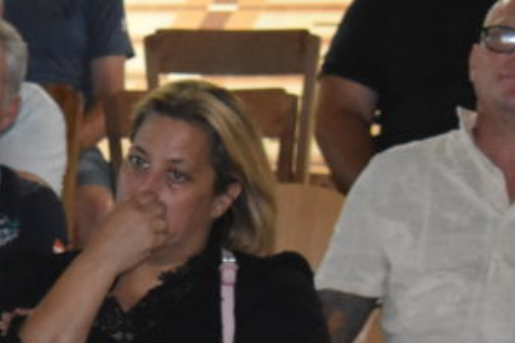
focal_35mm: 298
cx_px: -268
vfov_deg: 4.6
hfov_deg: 6.8
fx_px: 4258
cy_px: 344
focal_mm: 55
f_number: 5.6
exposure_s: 1/60
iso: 4500
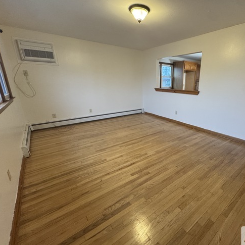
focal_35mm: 17
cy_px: 120
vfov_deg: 84.0
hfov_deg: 82.3
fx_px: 136
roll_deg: -0.6
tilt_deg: -16.5
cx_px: 154
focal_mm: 2.22
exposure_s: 1/60
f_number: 2.2
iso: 500
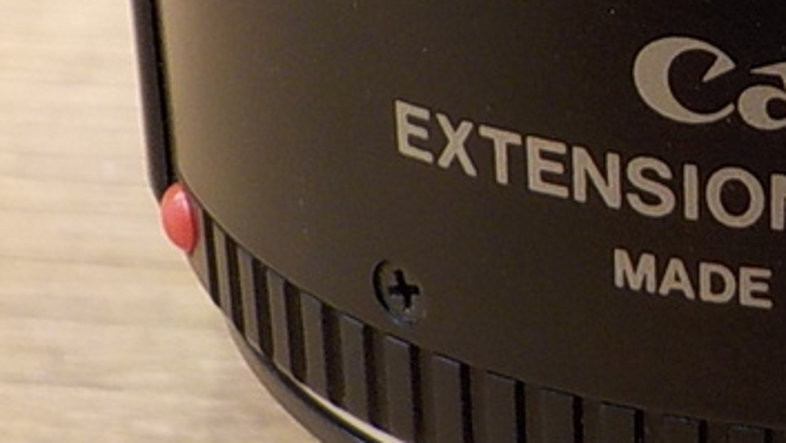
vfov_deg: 10.8
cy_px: 11
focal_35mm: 111
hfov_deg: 18.4
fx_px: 2315
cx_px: 922
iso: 140
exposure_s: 1/30
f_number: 3.3
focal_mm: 4.1
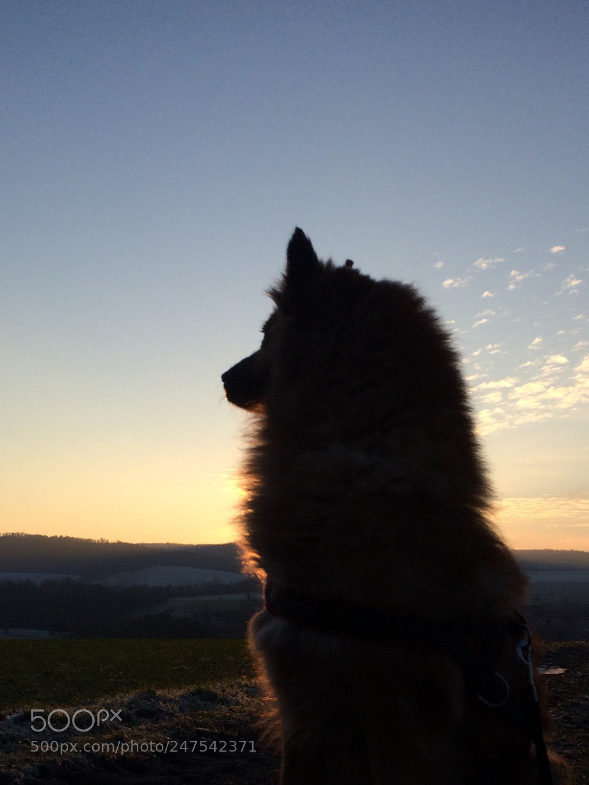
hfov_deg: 48.3
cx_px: 294
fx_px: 658
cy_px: 392
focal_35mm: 29
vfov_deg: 61.6
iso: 32
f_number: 2.2
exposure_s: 1/1953
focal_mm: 4.15
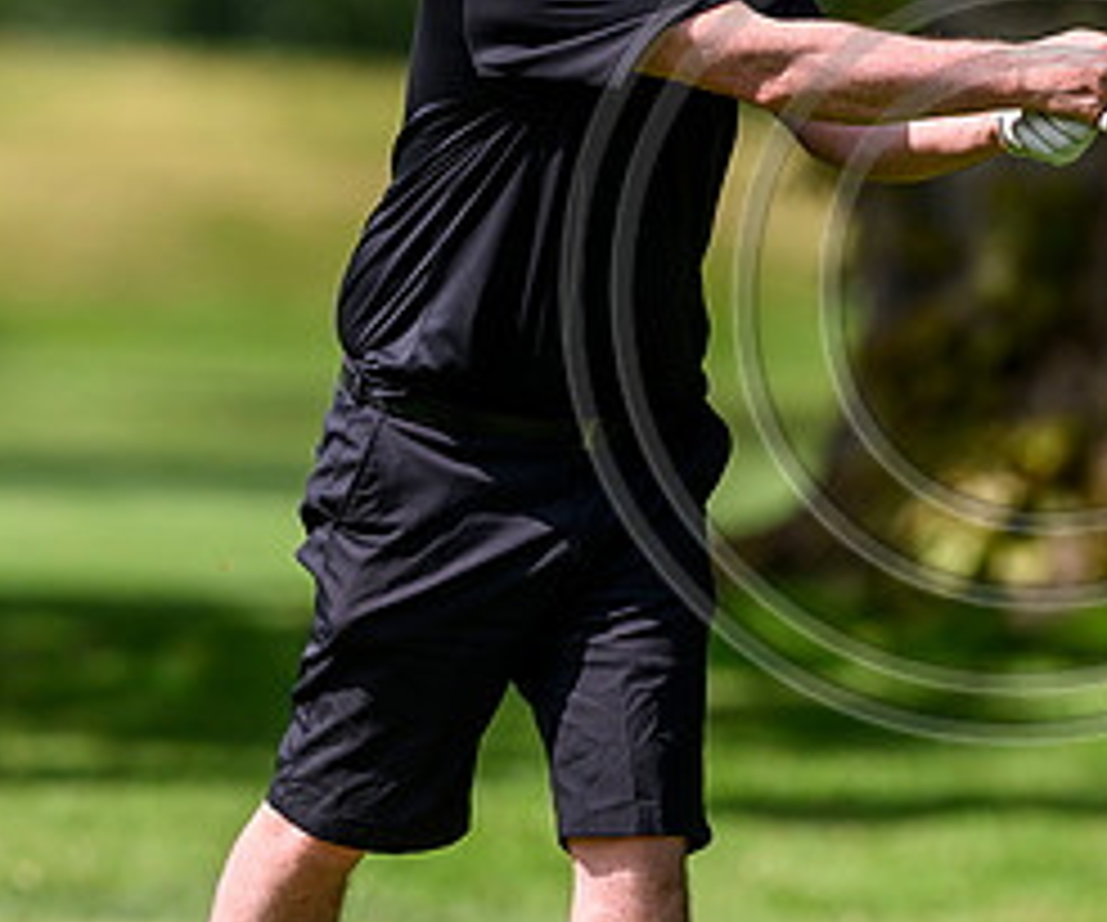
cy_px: 210
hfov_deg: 1.7
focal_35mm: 1090
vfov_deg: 1.5
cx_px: 602
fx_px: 36300
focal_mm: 400
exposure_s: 1/5000
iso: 500
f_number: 3.5
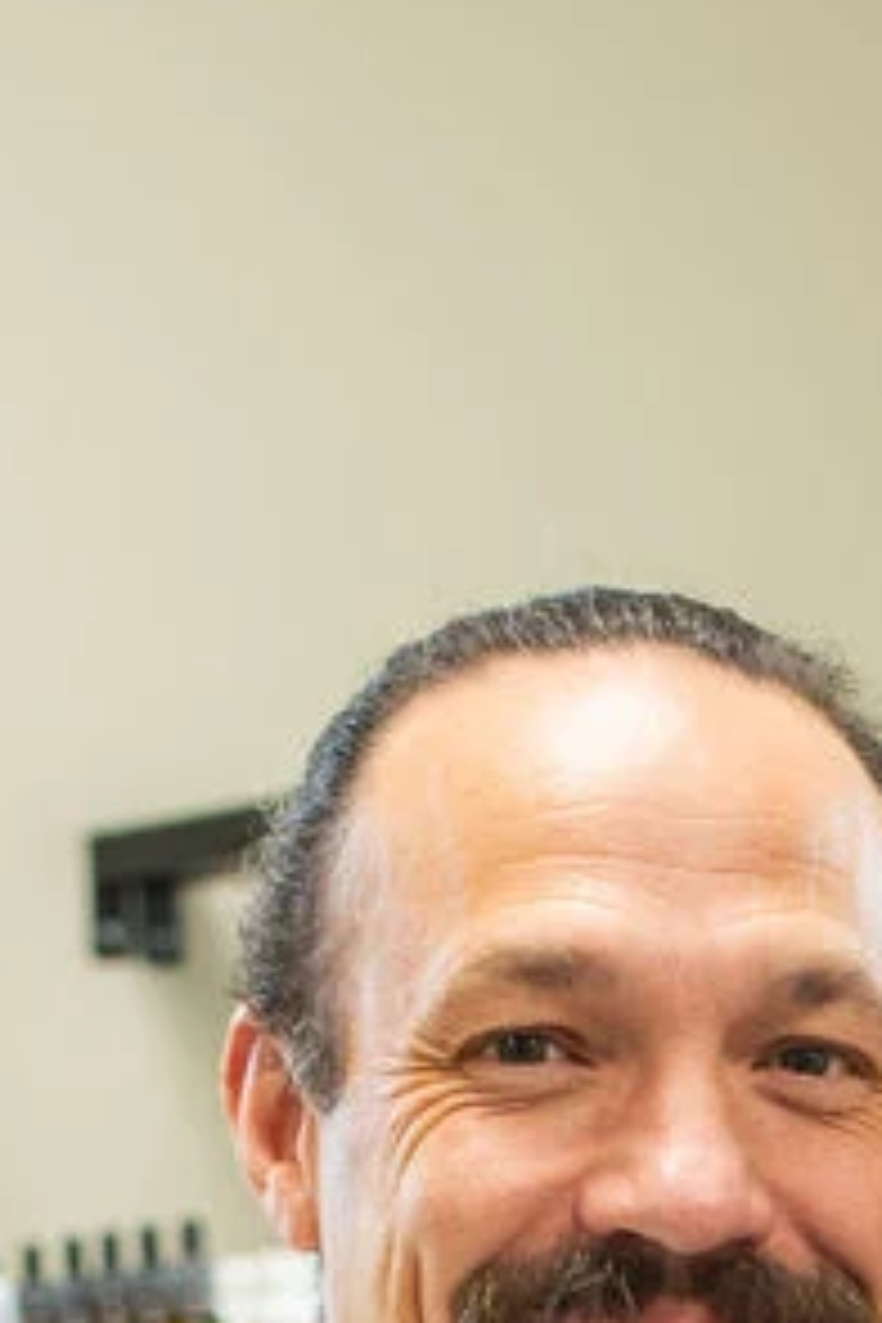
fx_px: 6725
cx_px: 968
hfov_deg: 7.5
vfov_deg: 9.9
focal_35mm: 183
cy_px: 3100
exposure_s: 1/80
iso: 320
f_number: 2.8
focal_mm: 35
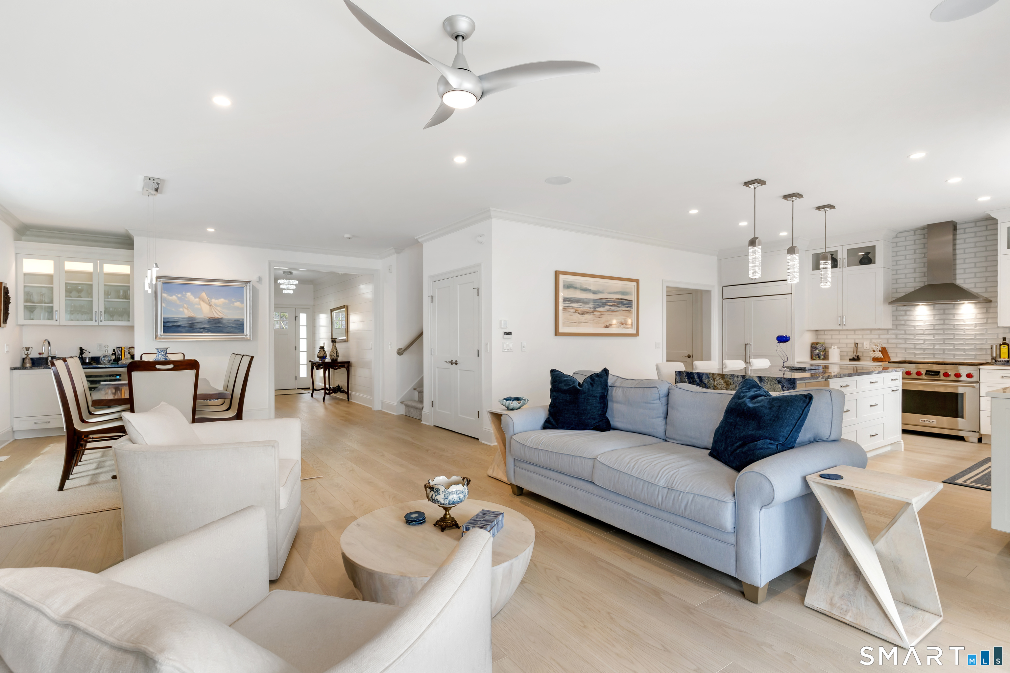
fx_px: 477
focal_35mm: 17
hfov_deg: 93.3
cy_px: 336
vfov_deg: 70.4
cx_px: 505
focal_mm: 17
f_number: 8
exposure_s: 1/6
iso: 320
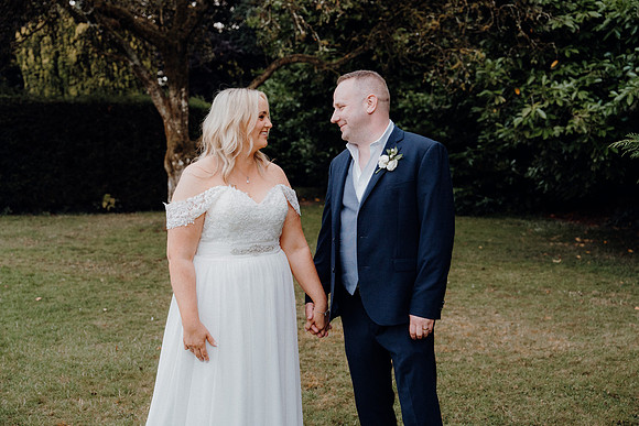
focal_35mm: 45
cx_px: 320
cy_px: 213
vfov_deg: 29.9
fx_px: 799
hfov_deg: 43.6
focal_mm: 45
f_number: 3.5
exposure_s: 1/160
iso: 2500
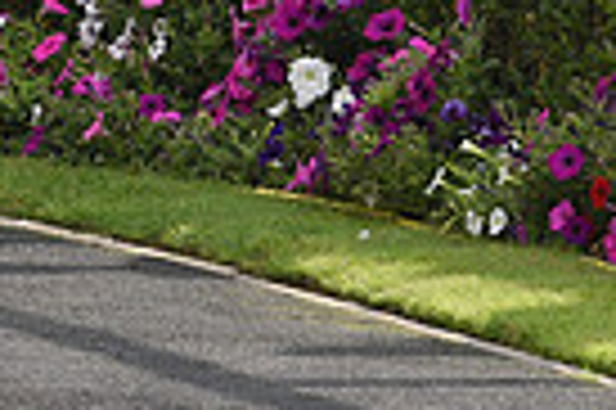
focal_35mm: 849
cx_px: -409
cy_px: -376
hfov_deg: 2.4
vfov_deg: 1.6
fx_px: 14510
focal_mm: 200
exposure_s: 1/640
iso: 400
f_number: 6.3
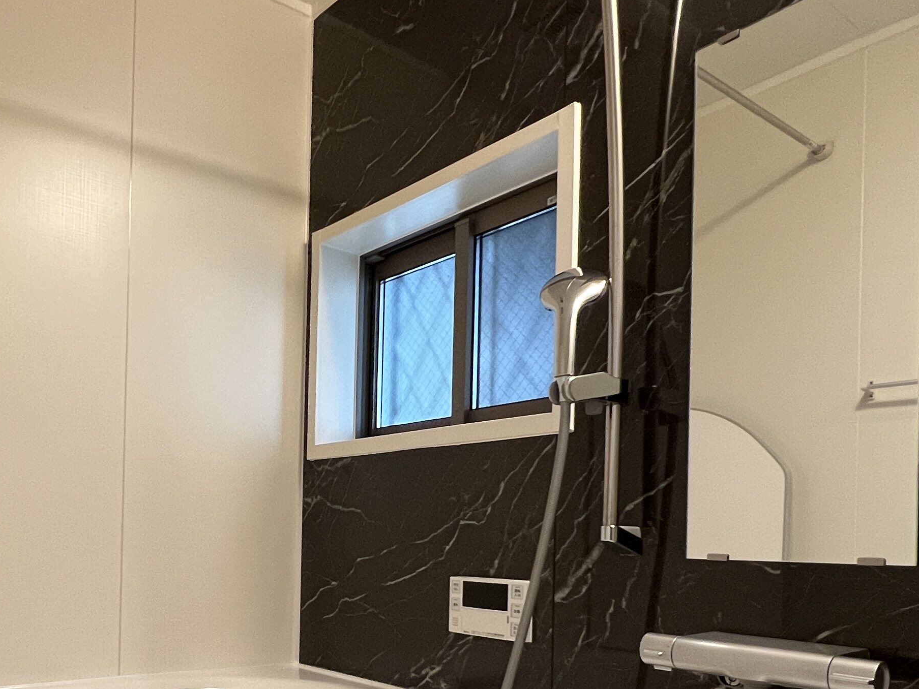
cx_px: 278
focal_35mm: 29
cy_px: 537
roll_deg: -1.6
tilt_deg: +0.0
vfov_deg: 46.1
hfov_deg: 59.6
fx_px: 770
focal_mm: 1.57
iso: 320
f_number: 1.8
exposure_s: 1/50
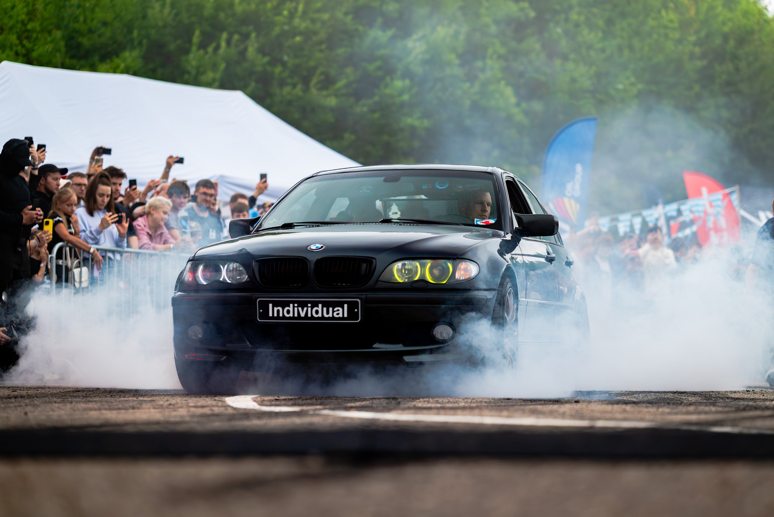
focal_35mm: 95
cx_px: 412
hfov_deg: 21.4
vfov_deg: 14.3
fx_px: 2053
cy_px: 239
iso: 800
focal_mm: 85
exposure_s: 1/640
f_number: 2.2
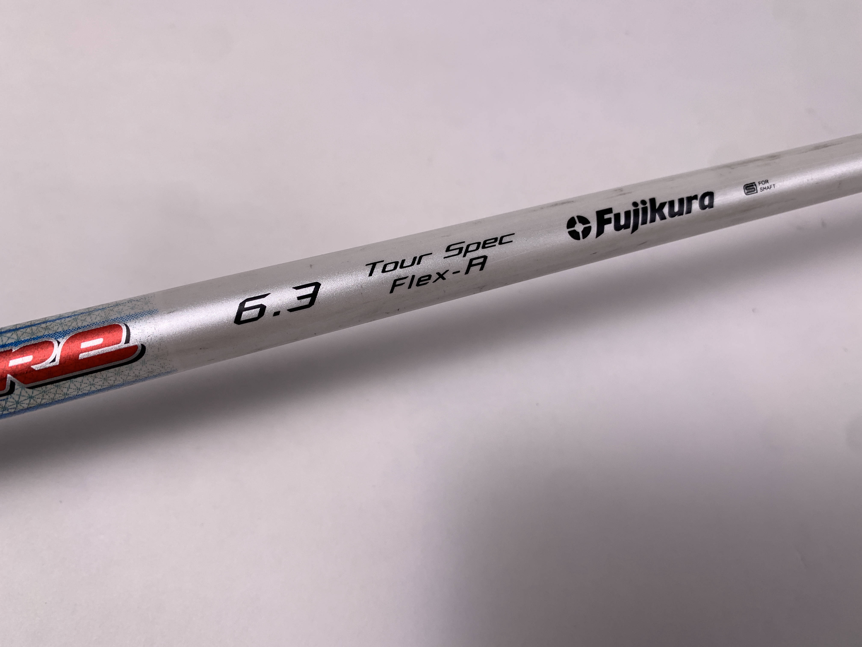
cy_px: 324
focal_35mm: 26
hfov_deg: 67.3
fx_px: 647
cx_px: 431
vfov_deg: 53.1
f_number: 1.8
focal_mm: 4.25
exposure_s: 1/420
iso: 25
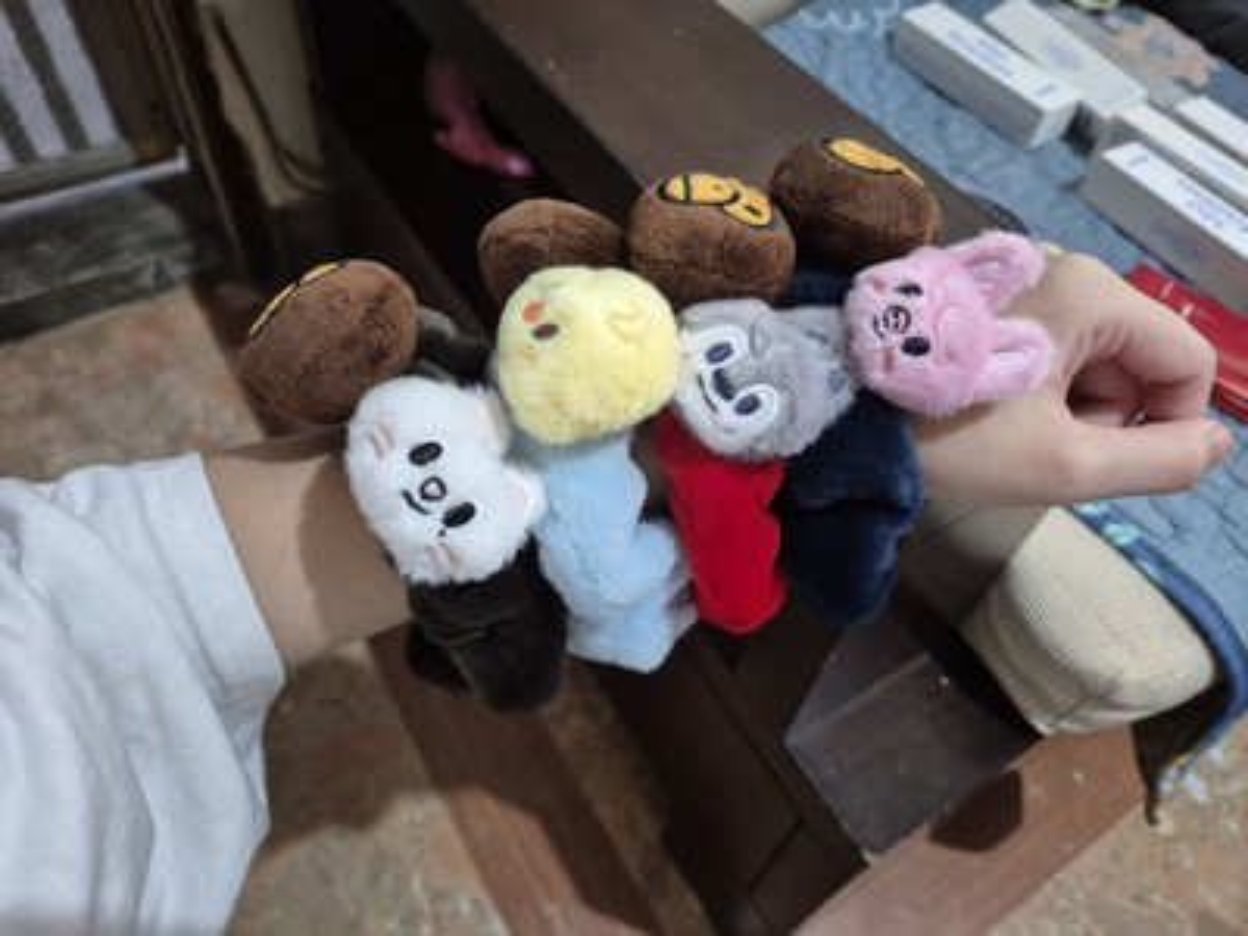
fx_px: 829
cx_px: 624
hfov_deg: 73.9
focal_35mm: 23
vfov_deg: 58.9
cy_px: 468
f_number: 1.8
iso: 800
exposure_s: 1/60
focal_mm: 5.4
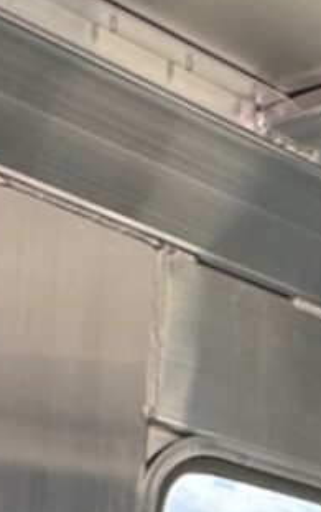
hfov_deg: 8.9
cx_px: 951
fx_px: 1704
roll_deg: -2.0
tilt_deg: +3.7
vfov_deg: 15.4
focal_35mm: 122
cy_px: 822
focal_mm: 2.22
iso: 80
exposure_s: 1/99
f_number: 2.2
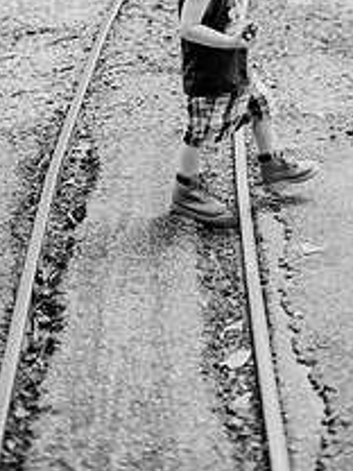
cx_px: 247
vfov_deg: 18.3
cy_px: -32
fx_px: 1414
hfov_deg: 14.2
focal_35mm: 104
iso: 200
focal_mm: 50
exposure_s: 1/640
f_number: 2.2
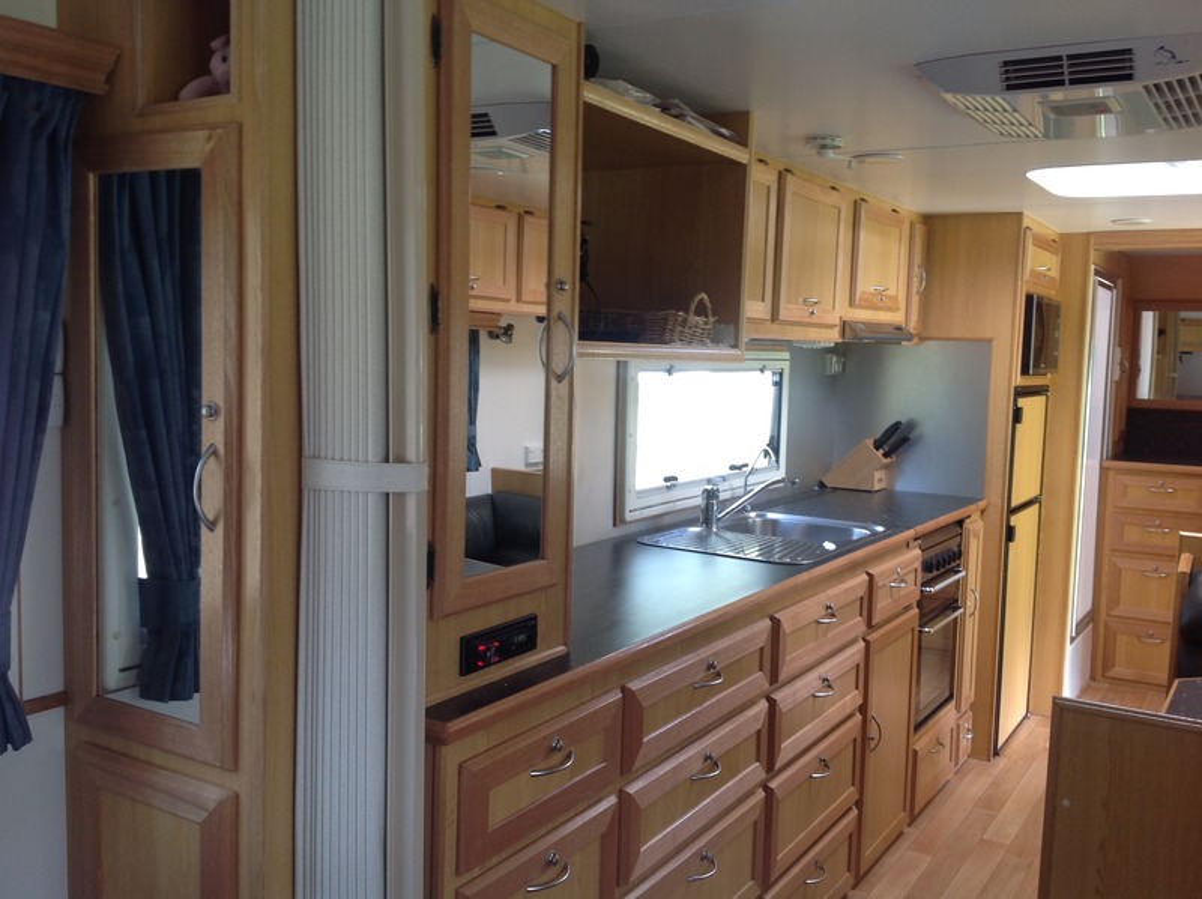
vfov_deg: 40.6
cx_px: 601
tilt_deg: -2.5
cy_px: 450
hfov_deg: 52.7
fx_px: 1214
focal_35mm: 35
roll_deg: -1.2
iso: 50
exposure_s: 1/20
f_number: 2.4
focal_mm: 4.28
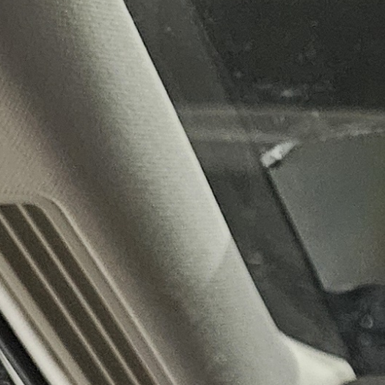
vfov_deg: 9.6
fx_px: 1950
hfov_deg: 9.5
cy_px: 1010
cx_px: 1054
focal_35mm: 155
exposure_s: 1/24
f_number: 1.8
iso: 1000
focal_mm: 5.4
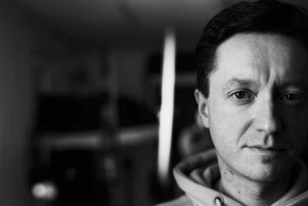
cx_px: 209
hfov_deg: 35.8
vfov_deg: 24.4
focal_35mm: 55
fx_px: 471
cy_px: 154
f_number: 1.8
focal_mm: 35
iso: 125
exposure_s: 1/160
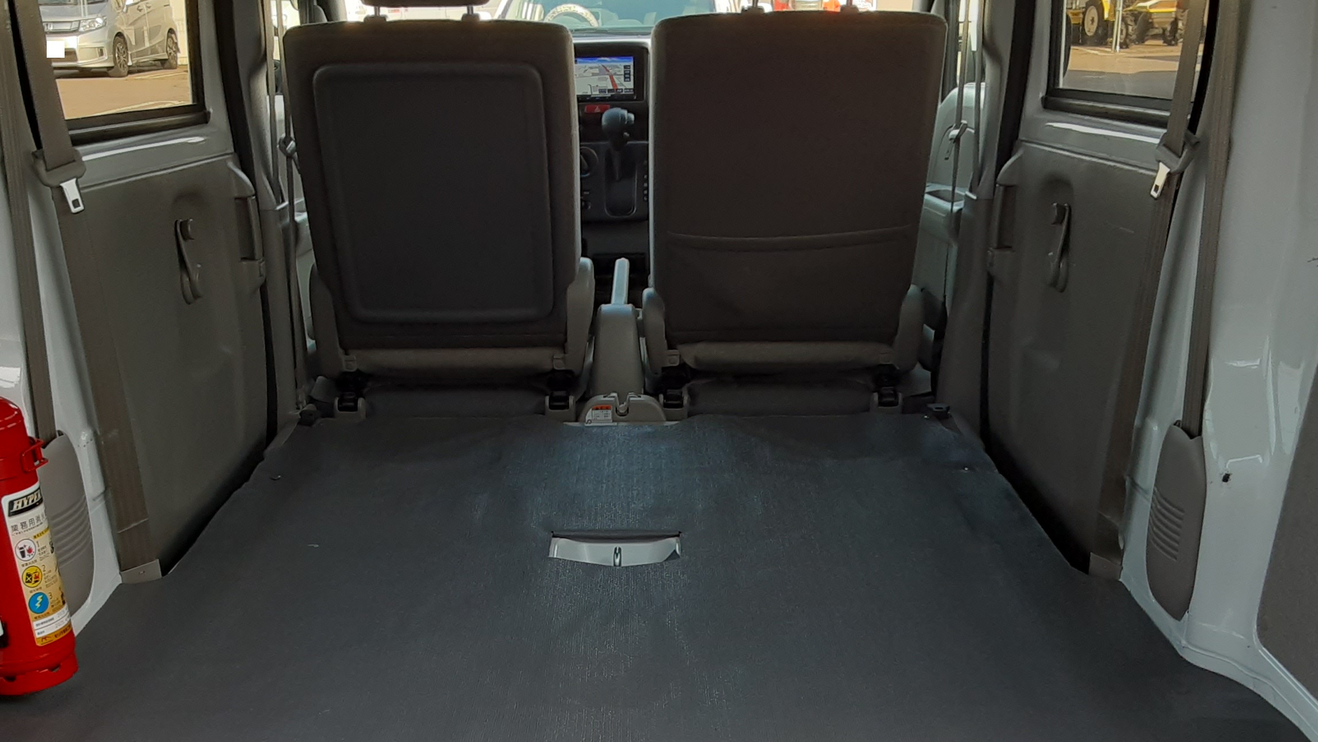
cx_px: 598
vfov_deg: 27.9
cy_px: 576
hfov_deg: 48.3
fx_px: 1468
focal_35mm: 42
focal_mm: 2.91
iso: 50
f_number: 1.9
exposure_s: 1/100
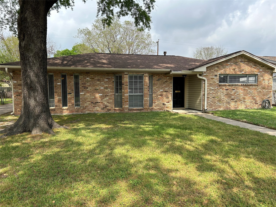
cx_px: 138
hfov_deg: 67.3
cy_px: 104
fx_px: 207
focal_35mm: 26
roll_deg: +0.5
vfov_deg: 53.1
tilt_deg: -3.6
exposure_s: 1/2632
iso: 50
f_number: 1.5
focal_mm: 5.7
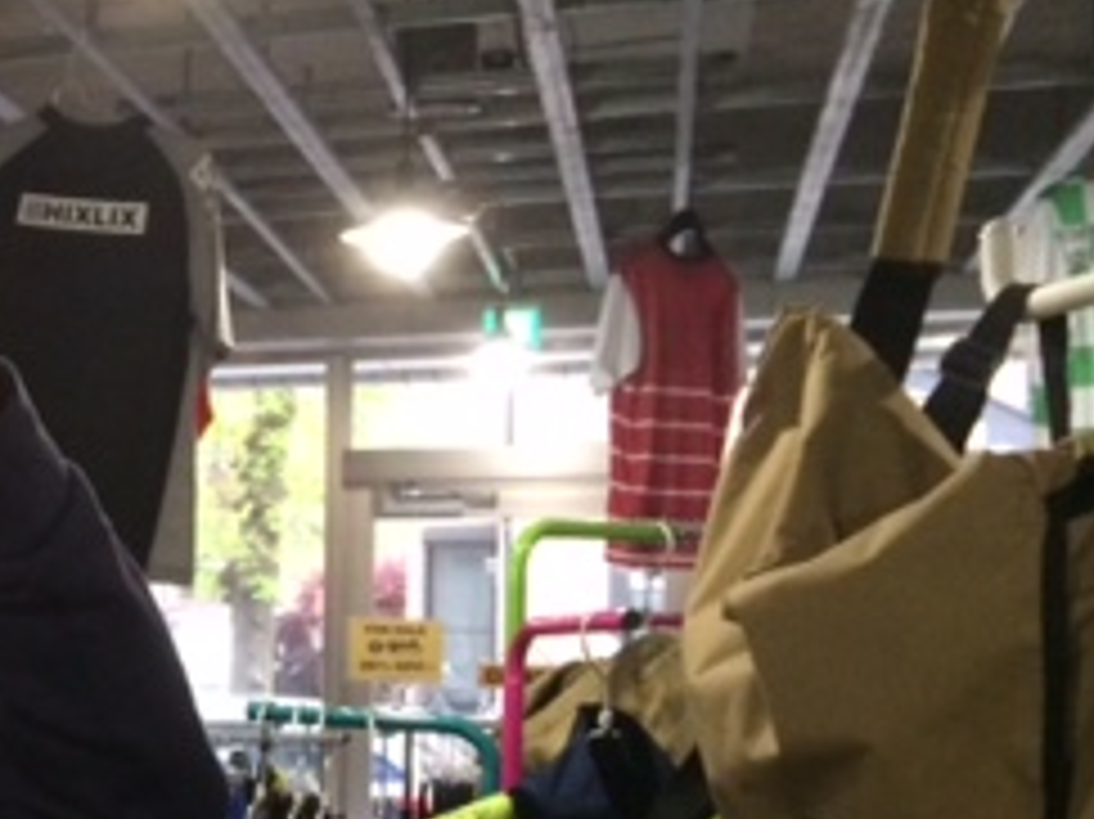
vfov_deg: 18.4
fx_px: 2495
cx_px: -324
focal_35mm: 79
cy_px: 688
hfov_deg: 22.2
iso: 250
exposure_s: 1/30
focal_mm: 4.12
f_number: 2.2
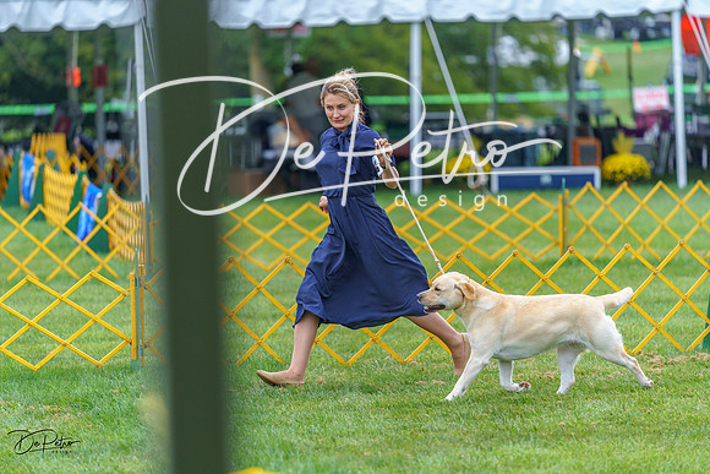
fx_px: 3945
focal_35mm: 200
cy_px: 237
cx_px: 355
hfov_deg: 10.3
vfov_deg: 6.9
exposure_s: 1/640
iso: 640
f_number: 2.8
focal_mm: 200
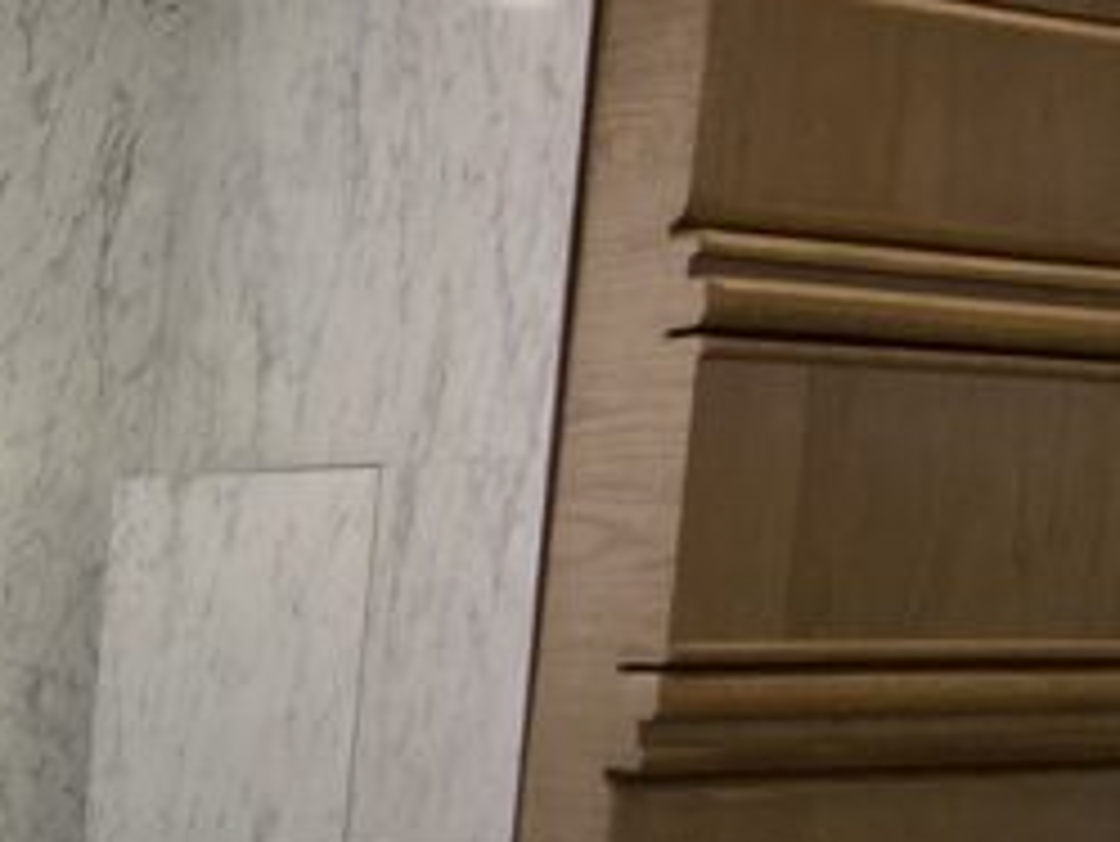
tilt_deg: -11.2
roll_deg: -1.3
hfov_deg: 15.1
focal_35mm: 107
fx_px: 3464
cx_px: -1075
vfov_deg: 13.2
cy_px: 1225
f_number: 1.8
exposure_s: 1/60
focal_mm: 4.25
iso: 80
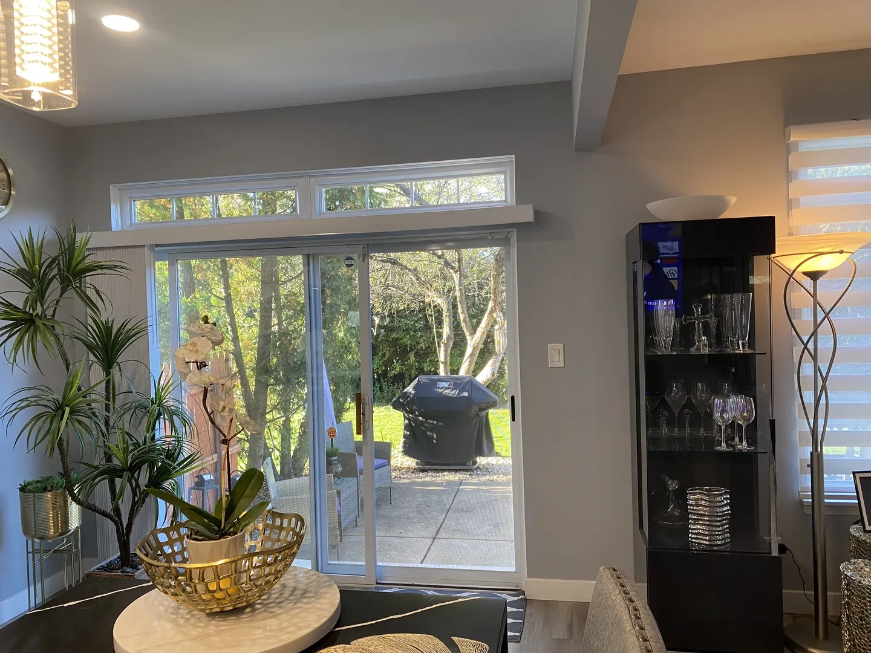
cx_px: 436
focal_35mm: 26
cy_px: 326
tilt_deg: -1.0
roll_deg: +1.0
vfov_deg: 53.1
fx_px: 654
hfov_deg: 67.3
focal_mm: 4.25
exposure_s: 1/60
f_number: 1.8
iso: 80
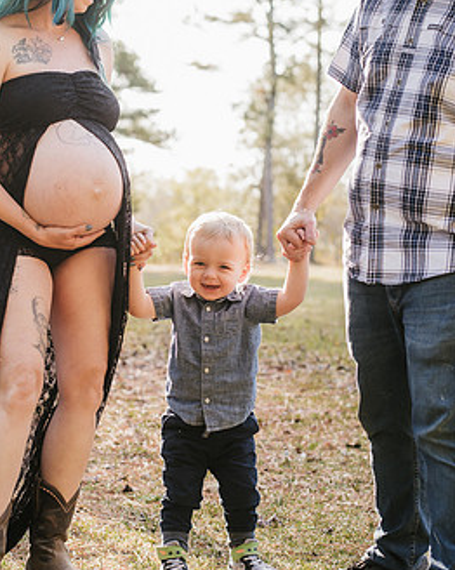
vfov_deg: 23.0
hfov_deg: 18.4
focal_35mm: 83
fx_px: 1398
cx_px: 153
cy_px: 303
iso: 100
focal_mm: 50
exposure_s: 1/200
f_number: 2.8
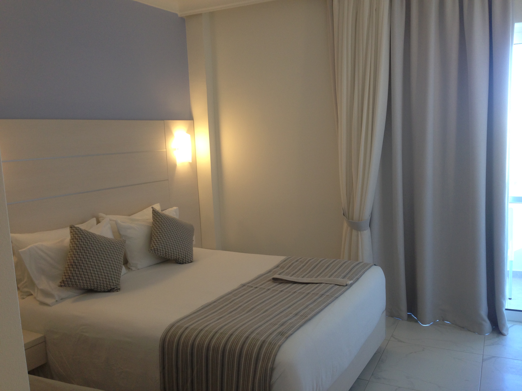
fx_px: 498
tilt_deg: -6.9
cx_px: 261
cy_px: 196
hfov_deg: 55.4
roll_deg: +0.9
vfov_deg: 42.9
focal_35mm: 33
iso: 64
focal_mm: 4.12
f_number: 2.4
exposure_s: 1/40
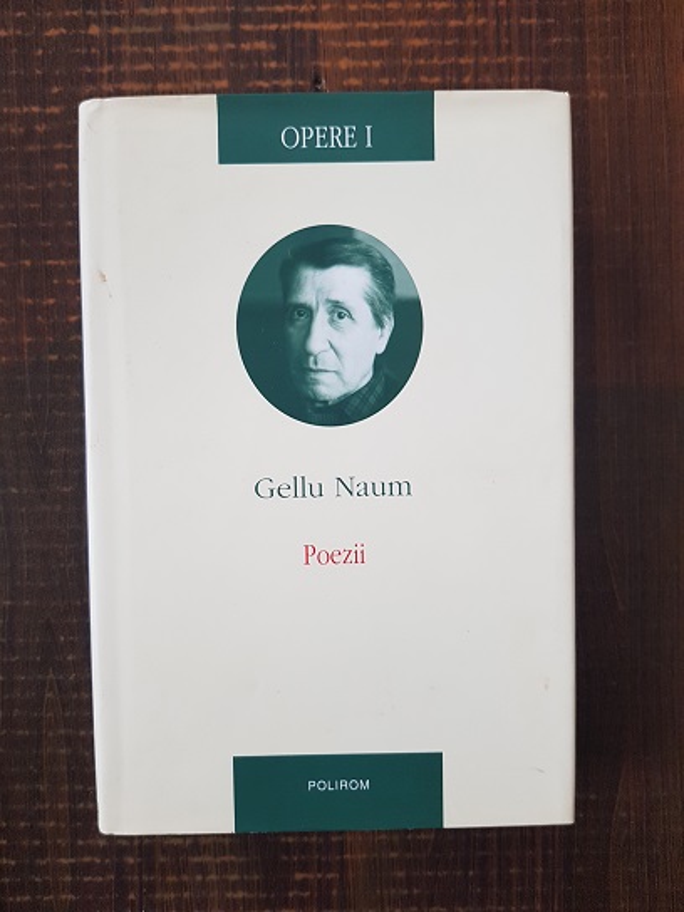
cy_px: 456
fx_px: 685
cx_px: 342
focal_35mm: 26
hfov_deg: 53.1
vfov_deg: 67.3
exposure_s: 1/33
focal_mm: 4.3
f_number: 1.7
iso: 160
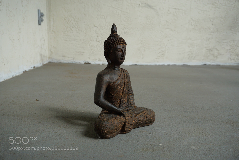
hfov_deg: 47.9
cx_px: 120
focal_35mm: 40
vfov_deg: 33.1
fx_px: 269
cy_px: 80
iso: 100
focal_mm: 27
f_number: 6.3
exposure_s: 1/80
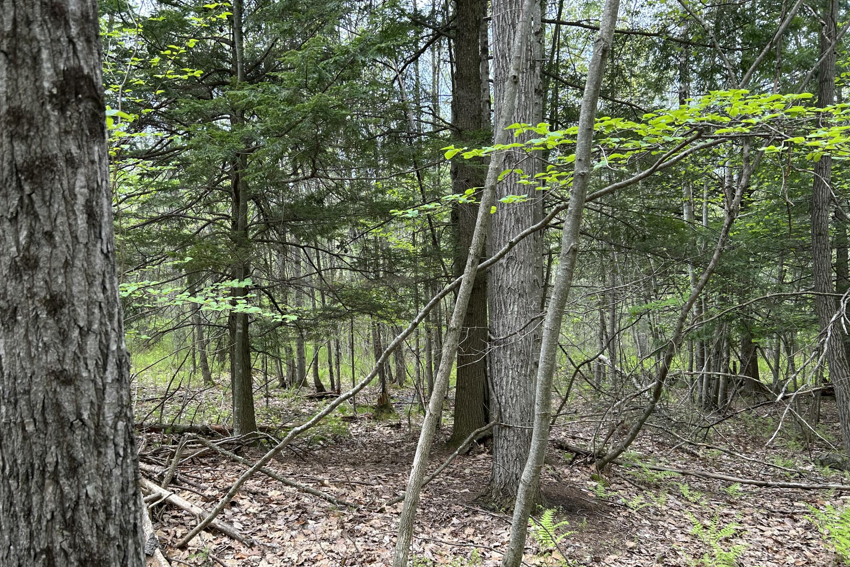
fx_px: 732
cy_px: 350
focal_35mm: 31
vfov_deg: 42.1
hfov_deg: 60.1
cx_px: 377
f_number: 1.5
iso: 50
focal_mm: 5.7
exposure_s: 1/397
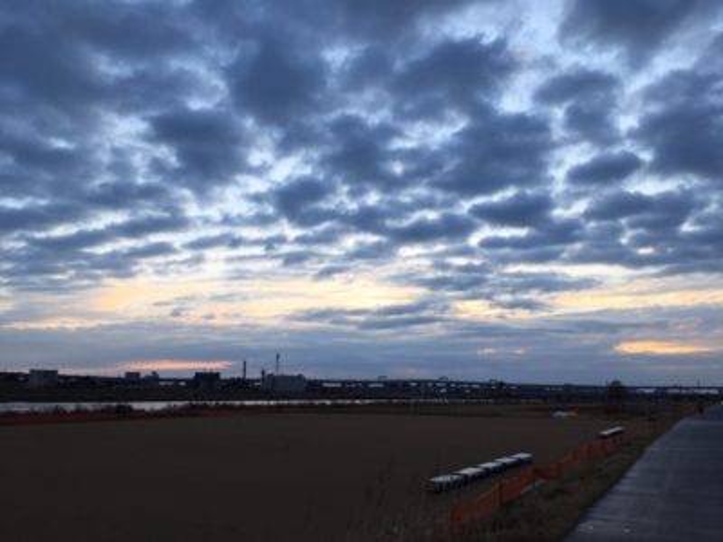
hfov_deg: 61.7
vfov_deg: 48.2
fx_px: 606
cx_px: 362
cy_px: 271
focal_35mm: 29
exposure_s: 1/403
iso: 25
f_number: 2.2
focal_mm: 4.15
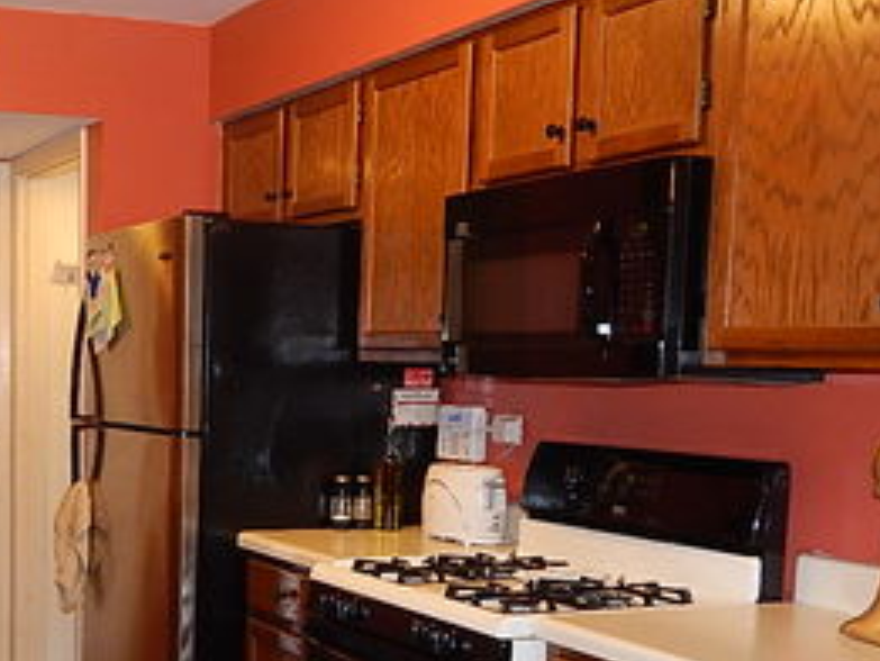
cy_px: 529
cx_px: 135
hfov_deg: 34.1
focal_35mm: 54
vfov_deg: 26.5
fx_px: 1373
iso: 200
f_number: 3
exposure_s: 1/30
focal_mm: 4
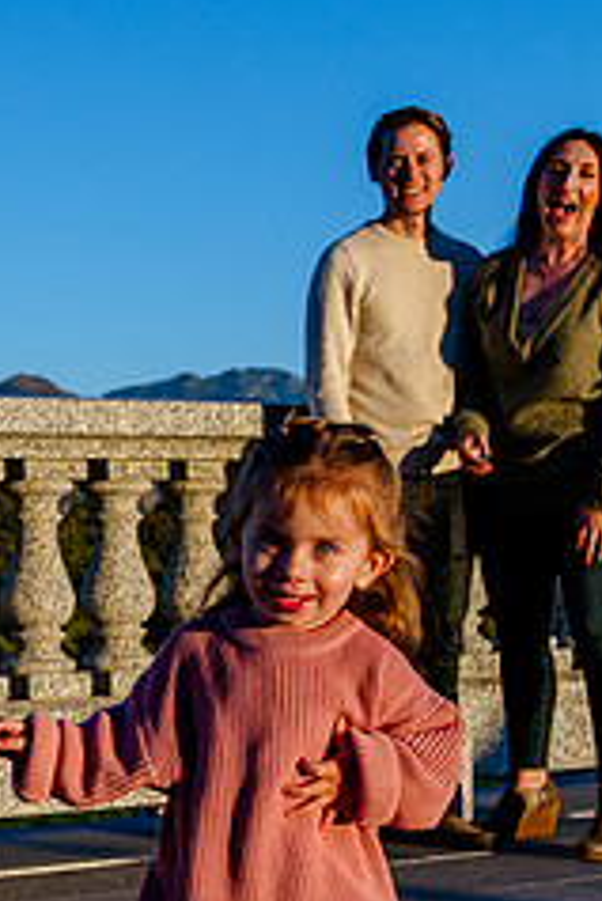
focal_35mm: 87
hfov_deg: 14.7
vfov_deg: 23.3
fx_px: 2179
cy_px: 548
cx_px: -277
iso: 500
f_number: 4
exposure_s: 1/5000
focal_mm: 24
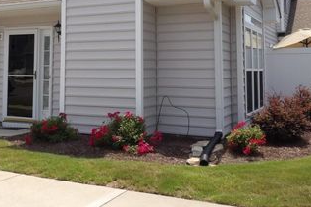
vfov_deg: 28.4
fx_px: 397
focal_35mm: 46
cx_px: 137
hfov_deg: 42.7
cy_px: 31
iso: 100
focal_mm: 5
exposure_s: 1/273
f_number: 5.9
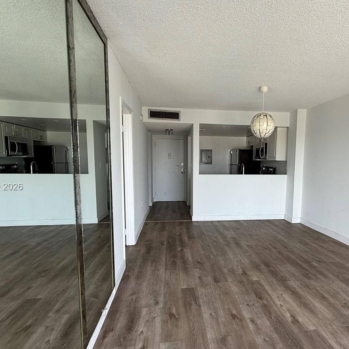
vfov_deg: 69.5
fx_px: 251
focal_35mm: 22
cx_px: 212
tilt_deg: -6.1
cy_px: 187
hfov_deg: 68.8
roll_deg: -1.8
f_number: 2.2
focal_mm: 2.22
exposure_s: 1/99
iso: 50
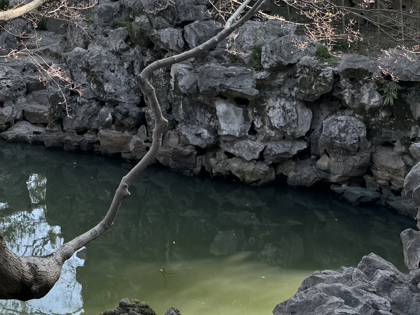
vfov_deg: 22.6
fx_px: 765
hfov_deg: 27.5
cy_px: 24
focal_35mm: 63
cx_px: -66
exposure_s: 1/723
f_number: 1.78
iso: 80
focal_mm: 6.86
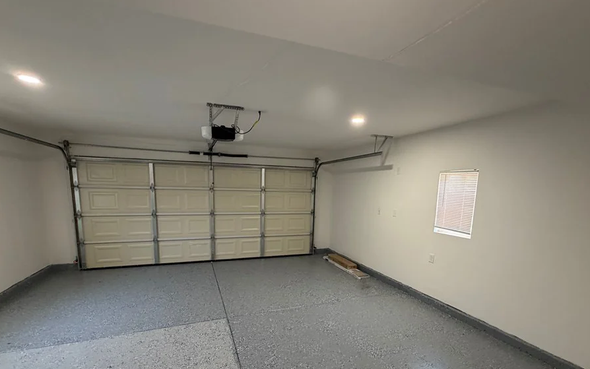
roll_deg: -0.9
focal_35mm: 17
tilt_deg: -8.7
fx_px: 273
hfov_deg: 94.4
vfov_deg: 67.1
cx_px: 294
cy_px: 229
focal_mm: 2.22
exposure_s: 1/60
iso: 320
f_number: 2.2
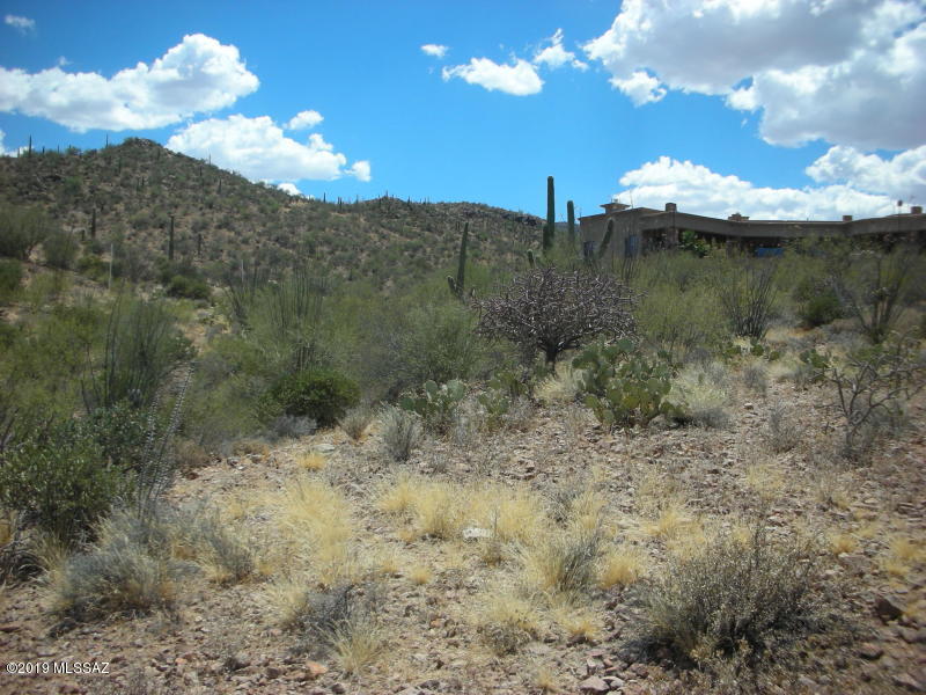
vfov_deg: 40.7
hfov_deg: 52.6
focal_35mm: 35
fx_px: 936
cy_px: 348
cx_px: 463
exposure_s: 1/123
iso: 50
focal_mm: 5.8
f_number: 8.5
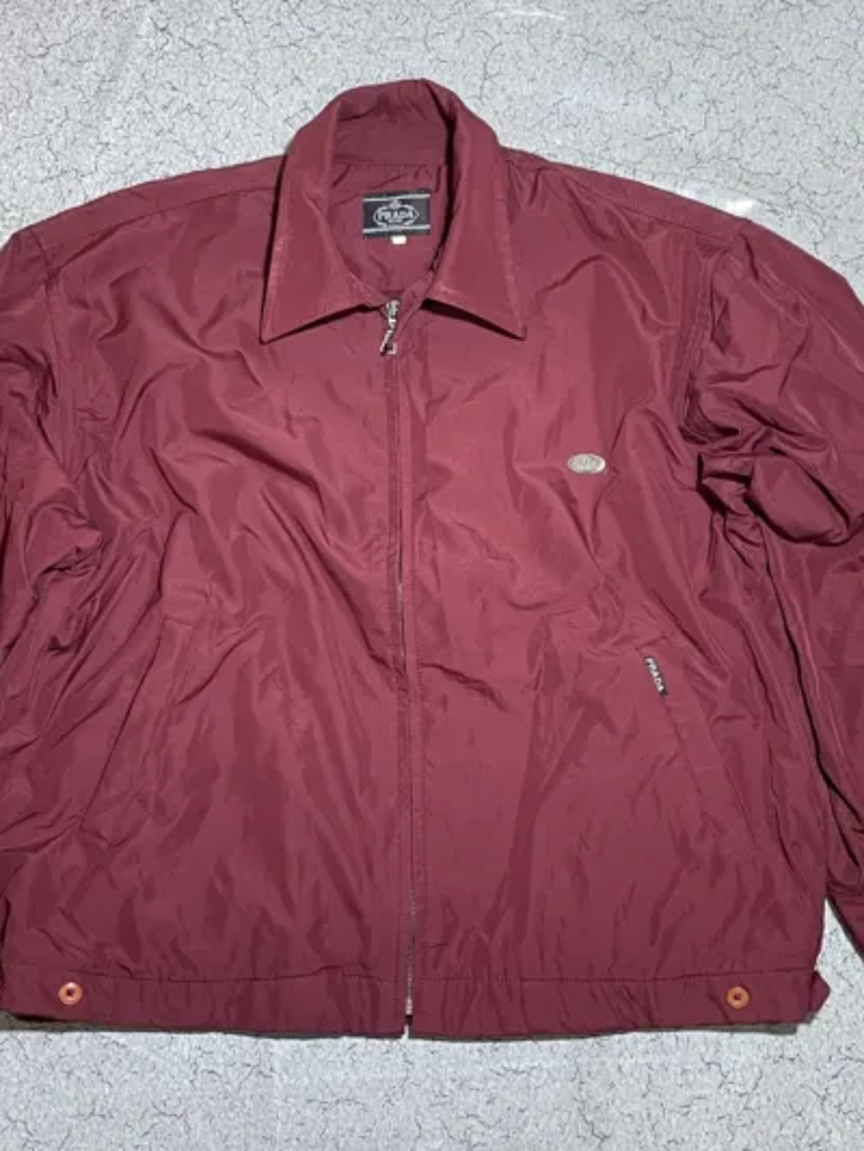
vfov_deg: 67.3
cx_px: 432
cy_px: 576
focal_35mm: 26
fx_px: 865
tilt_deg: -62.8
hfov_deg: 53.1
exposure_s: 1/50
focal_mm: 4.2
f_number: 1.6
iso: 100
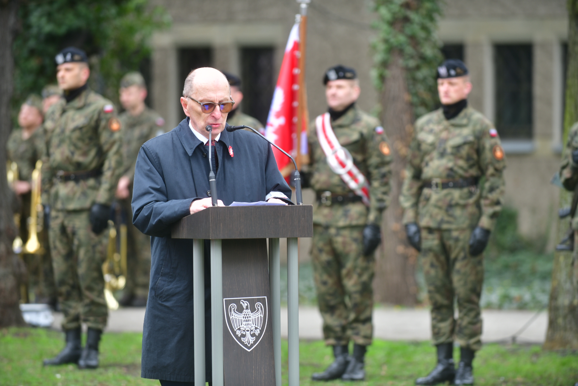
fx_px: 3211
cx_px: 289
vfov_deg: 6.9
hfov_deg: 10.3
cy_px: 193
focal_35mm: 200
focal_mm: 200
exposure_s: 1/100
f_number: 4
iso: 100
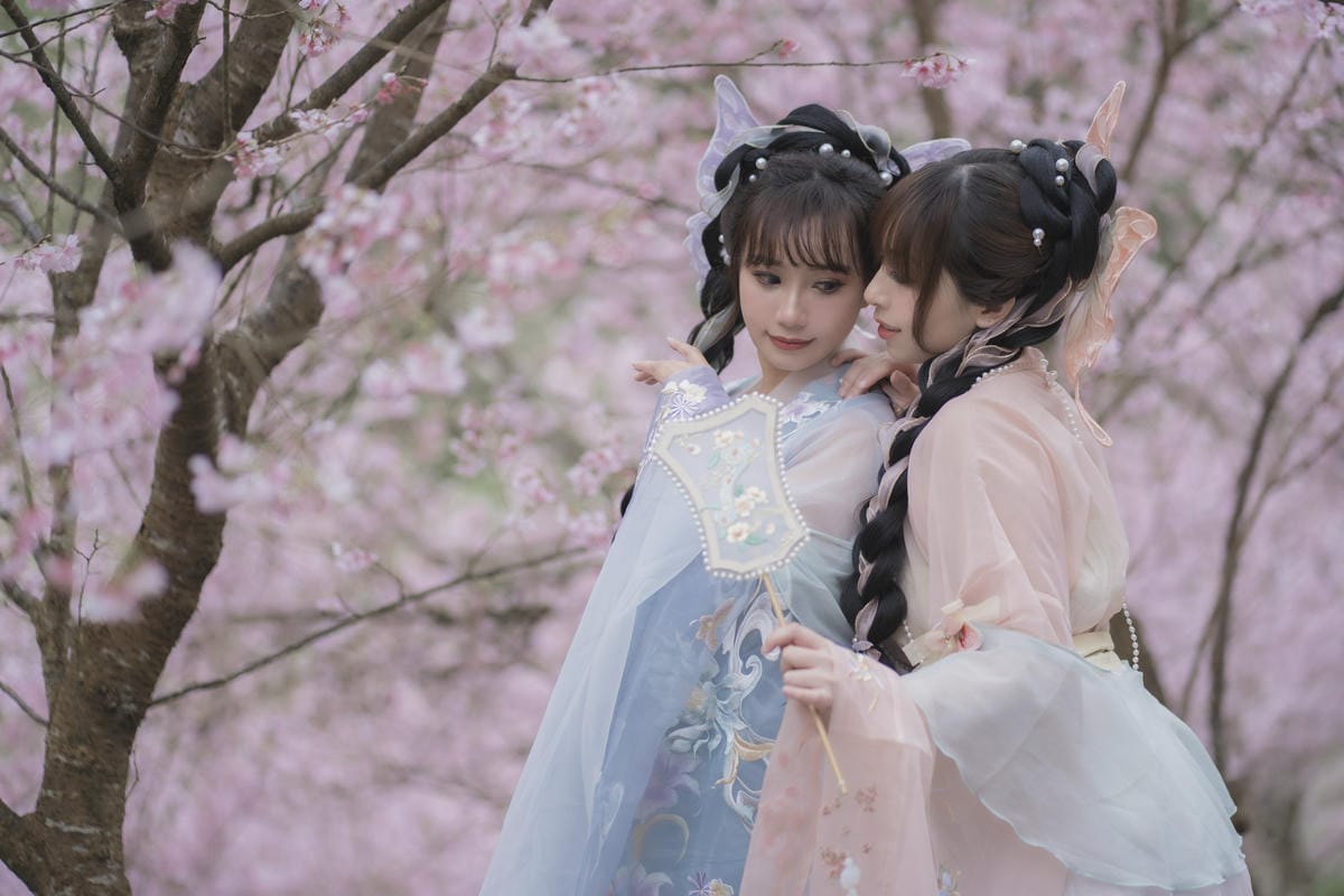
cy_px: 448
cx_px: 672
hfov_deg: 23.9
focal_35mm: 85
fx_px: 3173
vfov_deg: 16.1
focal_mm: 85
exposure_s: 1/200
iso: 320
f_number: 1.8
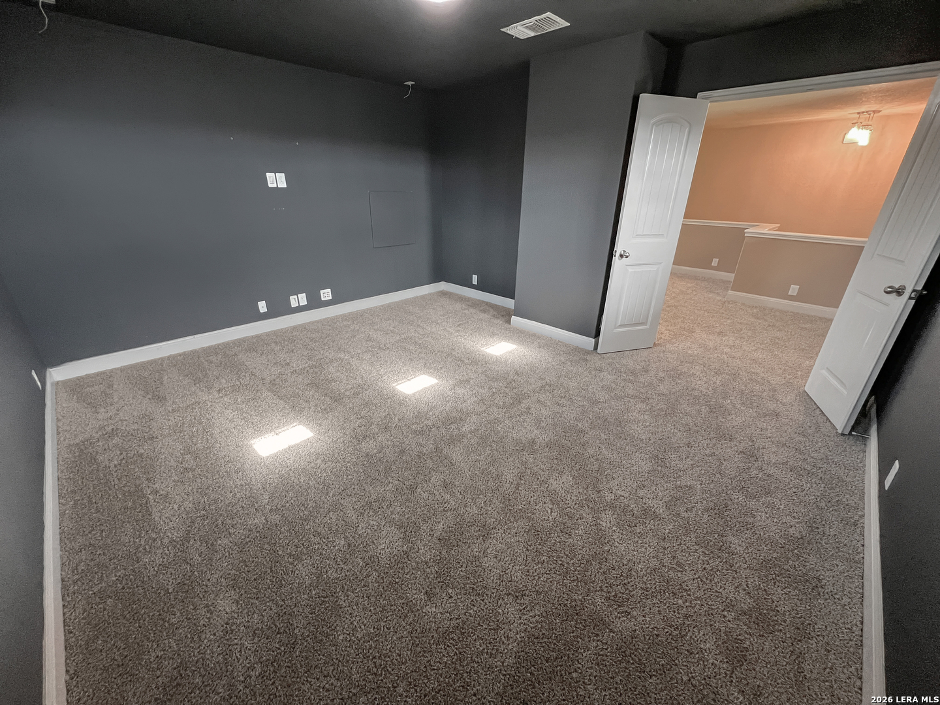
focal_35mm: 13
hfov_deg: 106.2
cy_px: 352
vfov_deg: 89.9
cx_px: 470
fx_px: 353
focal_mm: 1.57
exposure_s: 1/60
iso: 320
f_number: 1.8
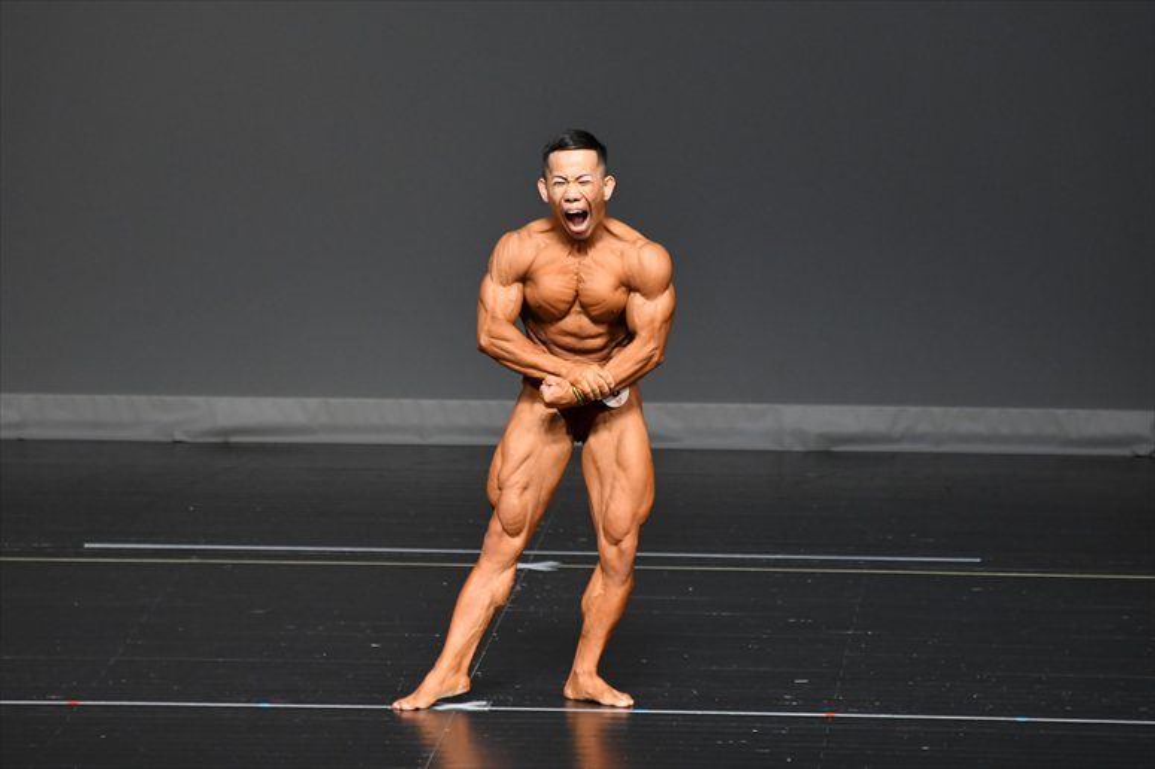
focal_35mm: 345
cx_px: 578
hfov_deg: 6.0
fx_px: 11063
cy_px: 384
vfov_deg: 4.0
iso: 2500
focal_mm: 230
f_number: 5.6
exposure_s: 1/400
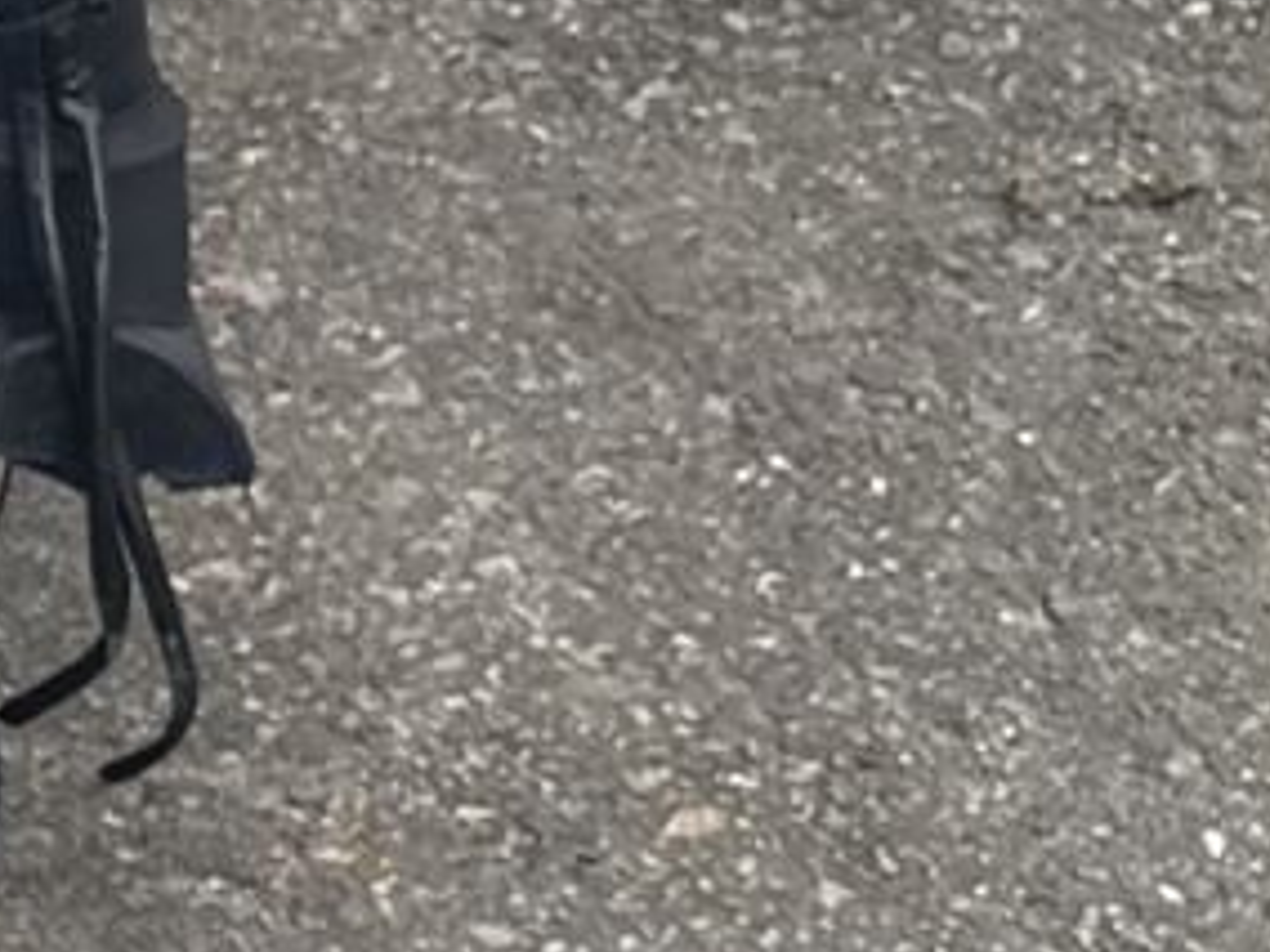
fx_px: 6347
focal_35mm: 173
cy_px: 787
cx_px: -2321
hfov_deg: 9.4
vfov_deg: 8.6
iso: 80
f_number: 1.78
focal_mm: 6.86
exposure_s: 1/650
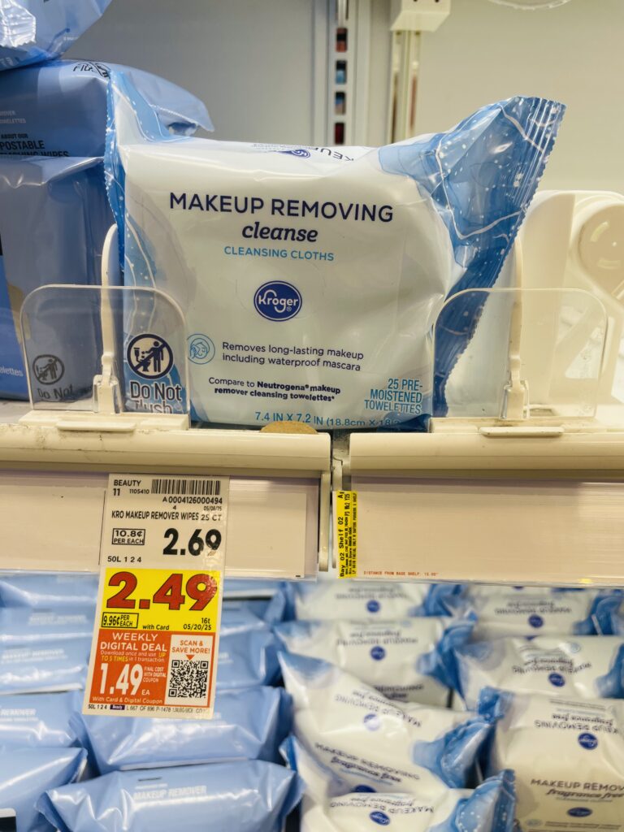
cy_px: 416
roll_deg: -0.3
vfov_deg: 67.3
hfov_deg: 53.1
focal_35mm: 26
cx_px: 312
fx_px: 625
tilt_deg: -19.8
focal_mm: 4.2
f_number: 1.6
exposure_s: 1/120
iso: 50
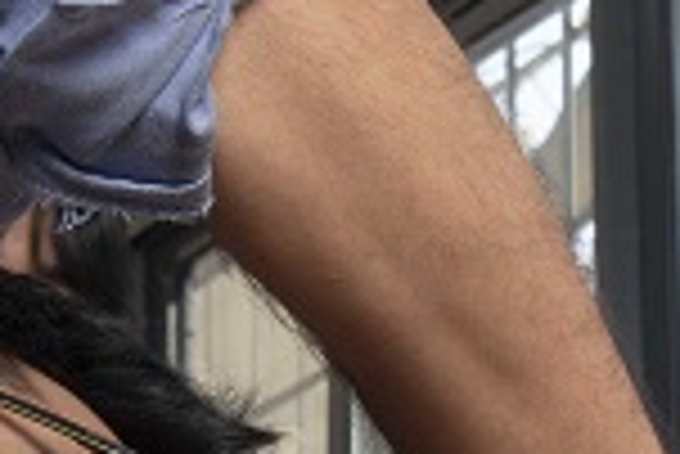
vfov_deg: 6.4
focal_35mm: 214
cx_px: 716
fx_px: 4046
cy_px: 665
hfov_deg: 9.5
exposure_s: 1/160
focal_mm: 36
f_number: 10
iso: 400
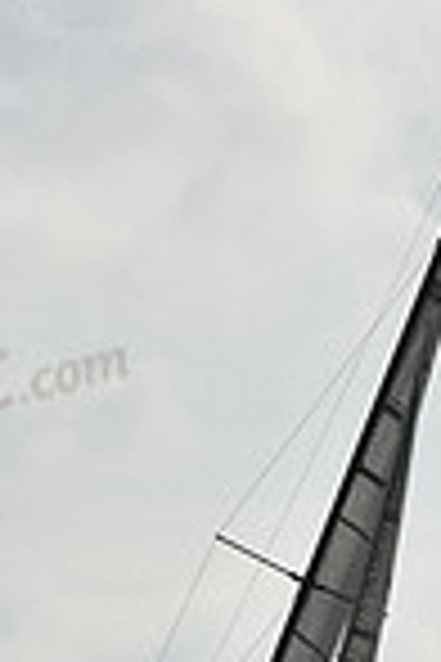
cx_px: 362
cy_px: 599
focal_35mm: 611
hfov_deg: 2.3
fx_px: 11226
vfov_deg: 3.4
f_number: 18
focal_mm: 155
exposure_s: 1/800
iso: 400
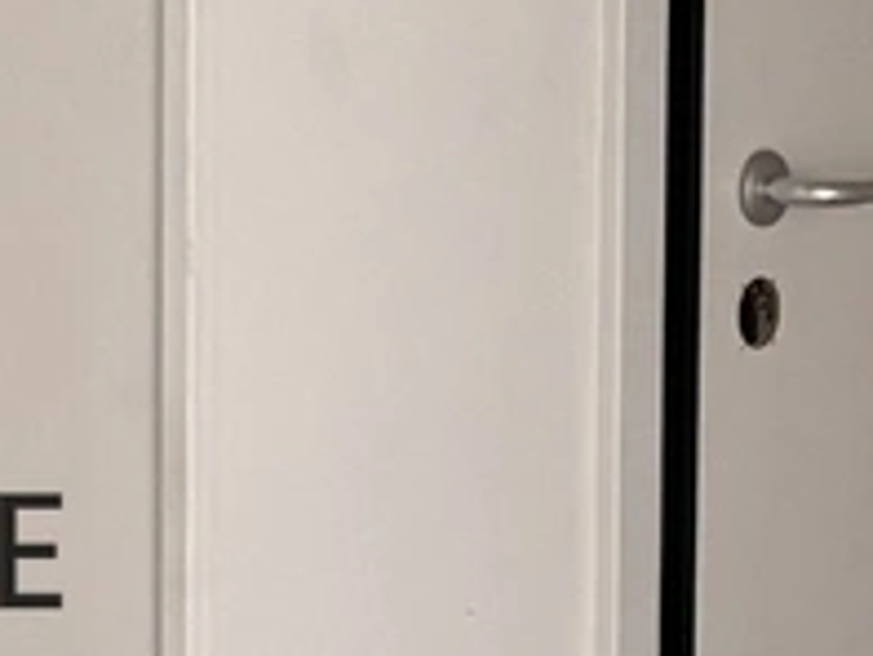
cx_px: -846
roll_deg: +0.2
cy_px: -40
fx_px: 4795
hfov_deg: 9.7
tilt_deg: -3.8
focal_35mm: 190
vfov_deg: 7.8
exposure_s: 1/54
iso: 500
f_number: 1.6
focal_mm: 5.96
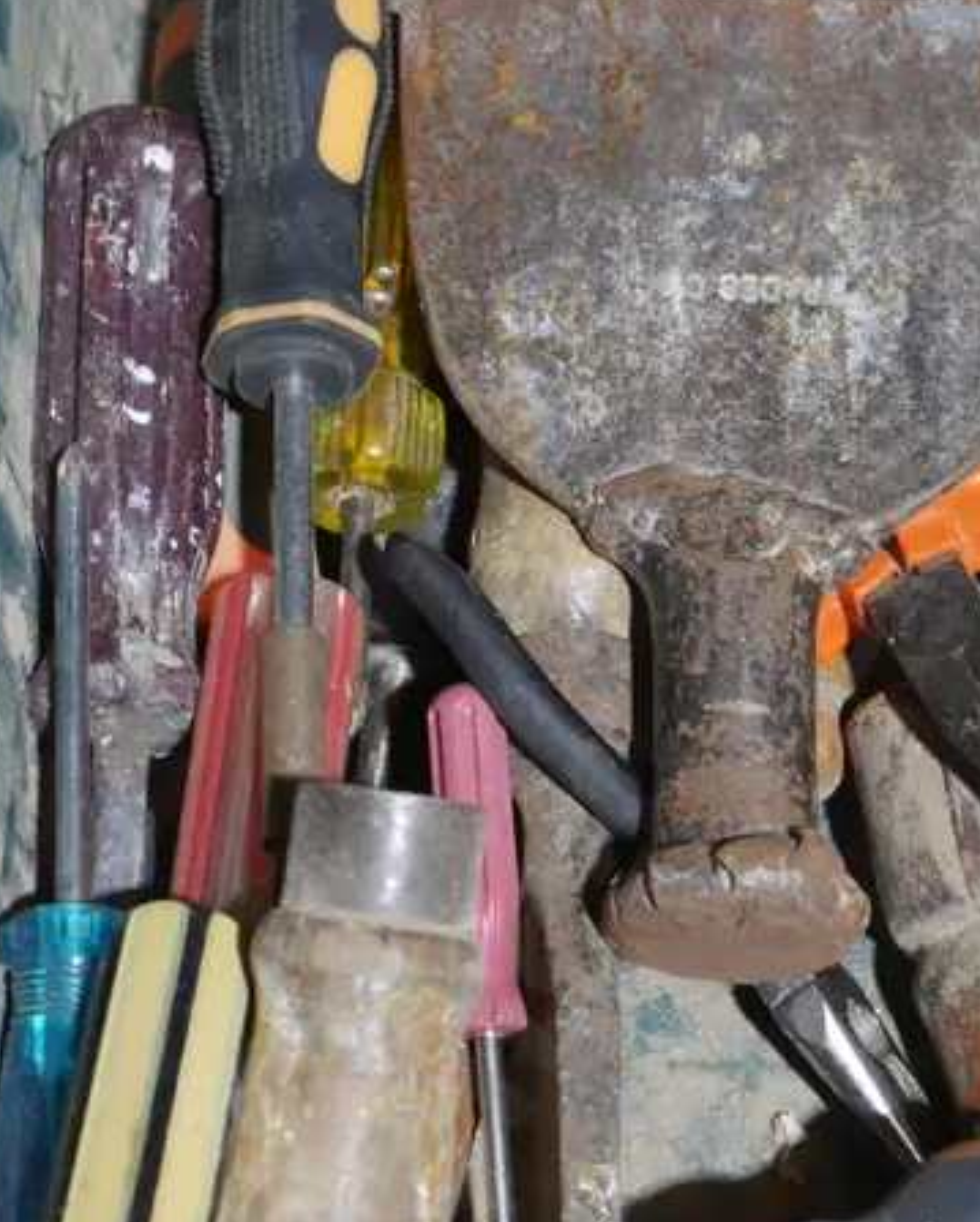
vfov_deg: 17.9
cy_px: 726
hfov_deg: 14.4
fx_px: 3875
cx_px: 745
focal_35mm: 107
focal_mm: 24
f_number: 5.2
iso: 1000
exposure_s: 1/60
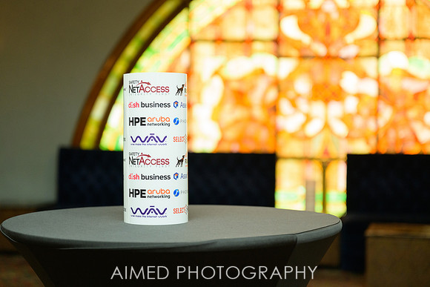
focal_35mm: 70
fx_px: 836
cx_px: 215
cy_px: 144
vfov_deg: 19.5
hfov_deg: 28.8
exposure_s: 1/160
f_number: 2.8
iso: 1600
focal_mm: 70
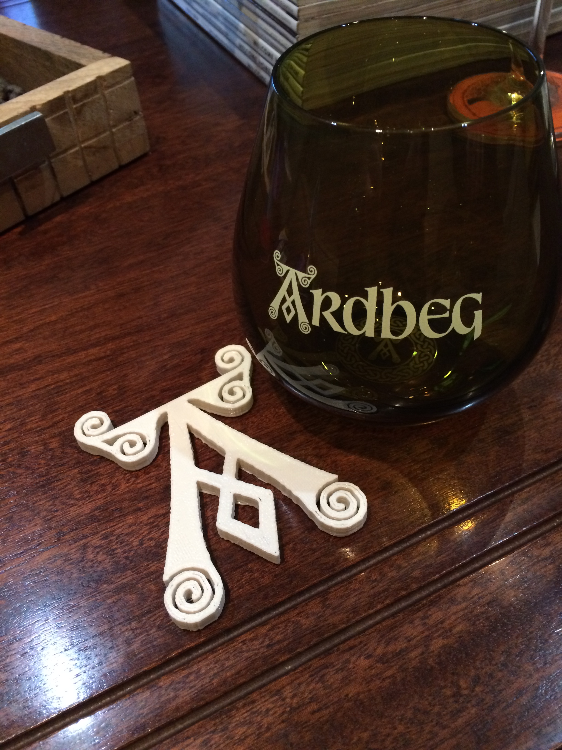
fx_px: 628
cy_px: 375
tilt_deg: -47.3
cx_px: 281
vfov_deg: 61.7
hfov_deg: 48.2
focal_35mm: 29
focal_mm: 4.15
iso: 250
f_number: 2.2
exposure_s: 1/15
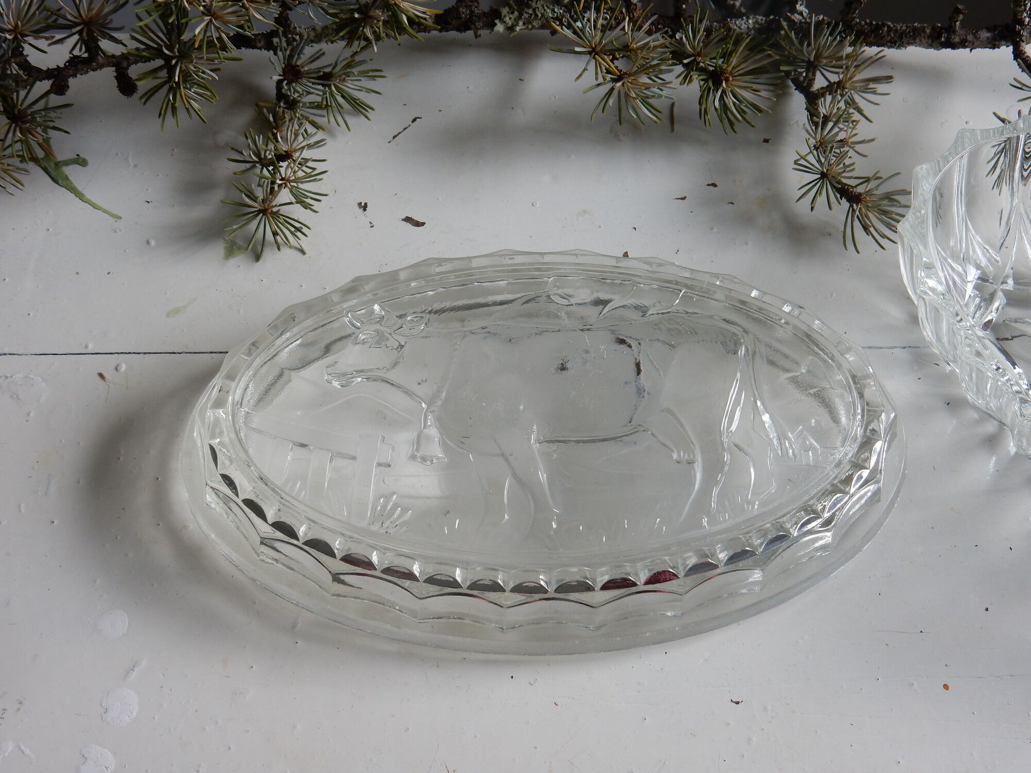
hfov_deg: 43.9
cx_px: 516
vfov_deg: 33.6
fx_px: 1281
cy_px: 386
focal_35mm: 43
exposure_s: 1/30
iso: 125
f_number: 4.2
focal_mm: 7.6
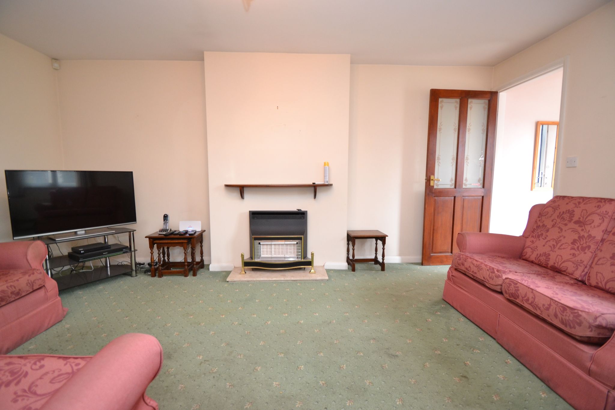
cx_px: 308
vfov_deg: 77.3
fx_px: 256
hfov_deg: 100.4
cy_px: 205
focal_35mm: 15
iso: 1000
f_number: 3.5
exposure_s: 1/60
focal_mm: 10
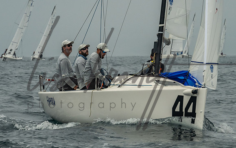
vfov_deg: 4.6
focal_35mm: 286
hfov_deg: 7.3
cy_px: 54
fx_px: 1840
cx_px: 129
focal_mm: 170
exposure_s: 1/3200
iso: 800
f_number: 9
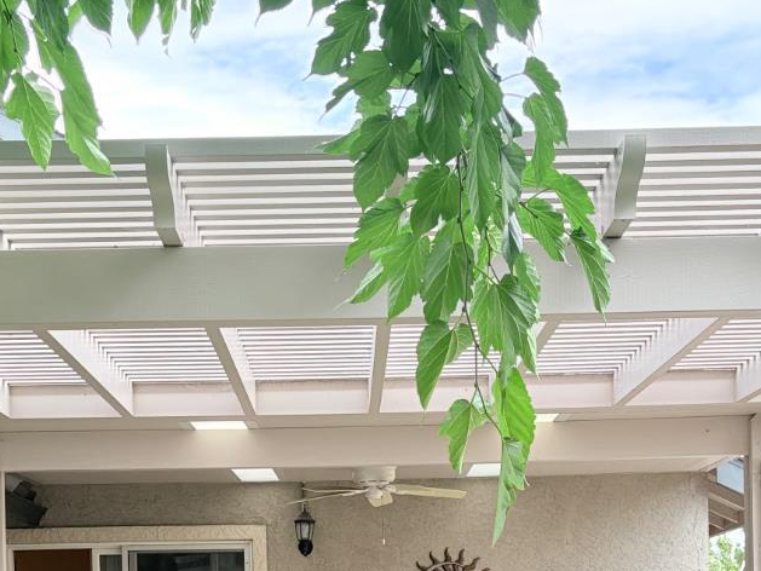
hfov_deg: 31.2
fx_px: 1363
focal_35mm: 62
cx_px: 359
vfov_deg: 22.0
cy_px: 676
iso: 64
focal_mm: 5.96
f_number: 1.6
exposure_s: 1/414
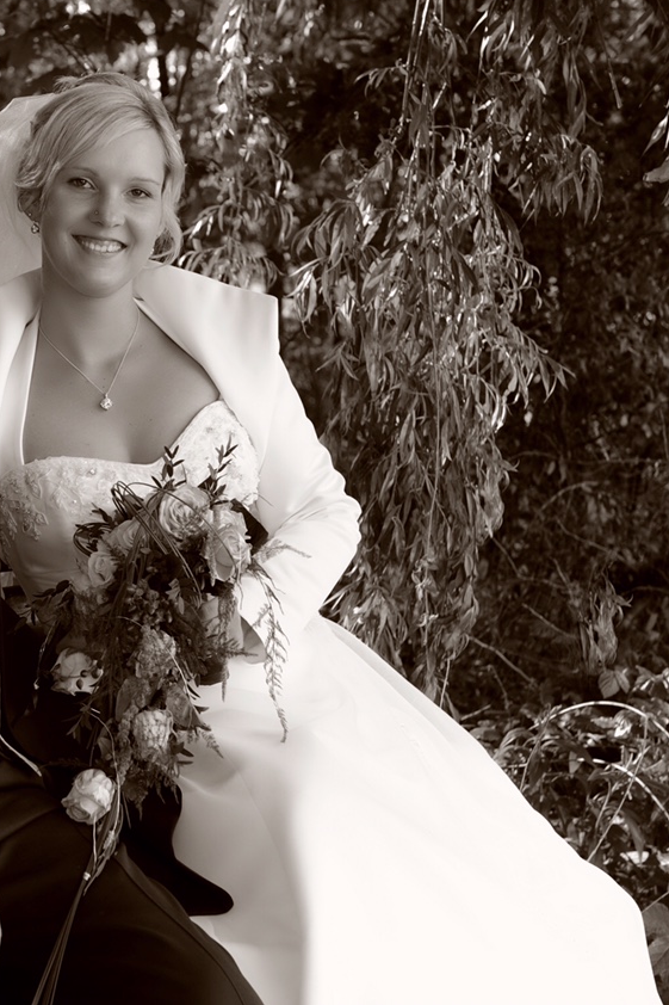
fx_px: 2036
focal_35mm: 73
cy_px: 497
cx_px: 109
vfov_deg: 27.7
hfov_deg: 18.4
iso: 400
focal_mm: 48
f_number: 5.6
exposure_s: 1/100
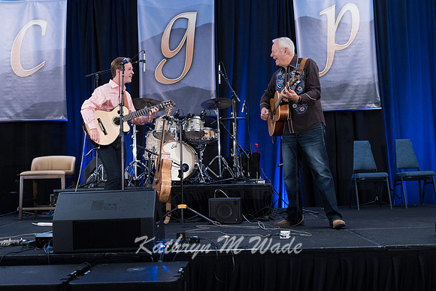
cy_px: 146
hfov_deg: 44.5
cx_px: 218
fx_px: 533
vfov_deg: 30.5
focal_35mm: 44
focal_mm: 44
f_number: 4.5
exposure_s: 1/200
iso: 5000
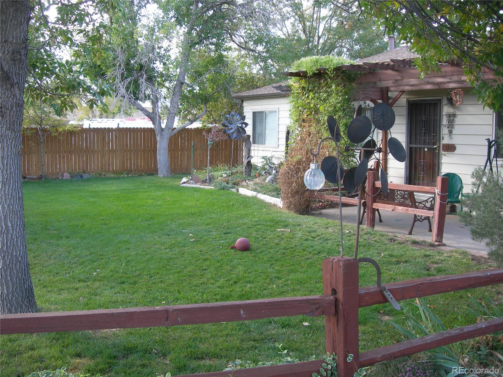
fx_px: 552
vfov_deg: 37.7
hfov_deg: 49.0
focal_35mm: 38
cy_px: 188
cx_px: 252
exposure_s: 1/45.3
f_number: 2.8
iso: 50
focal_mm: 7.8
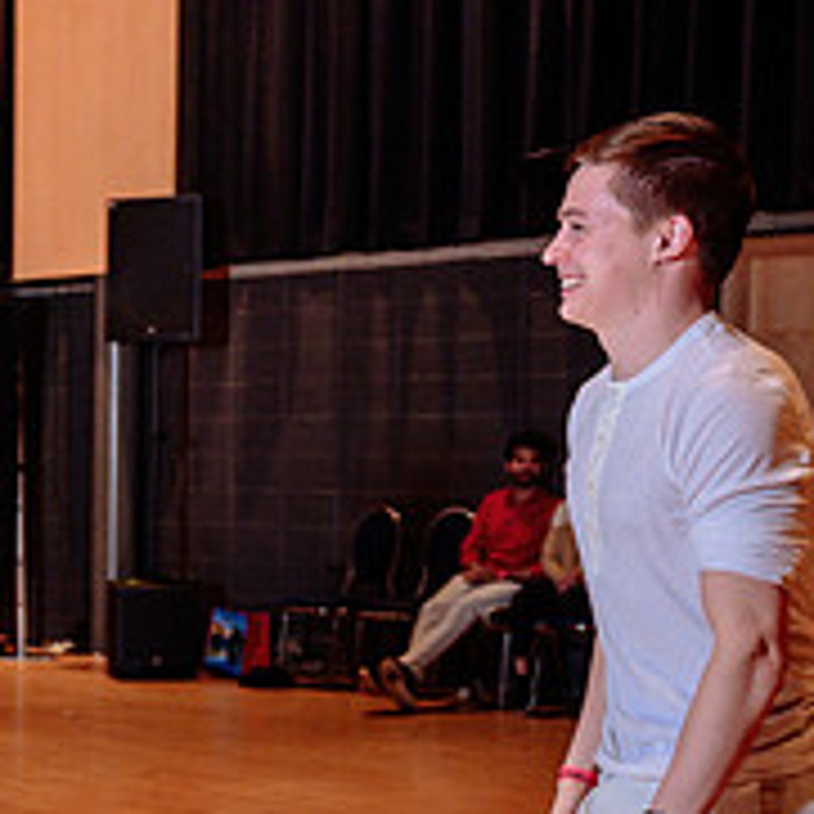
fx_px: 2581
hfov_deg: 16.3
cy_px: 703
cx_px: -416
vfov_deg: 17.7
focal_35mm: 97
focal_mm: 29
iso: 1000
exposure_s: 1/125
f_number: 3.2
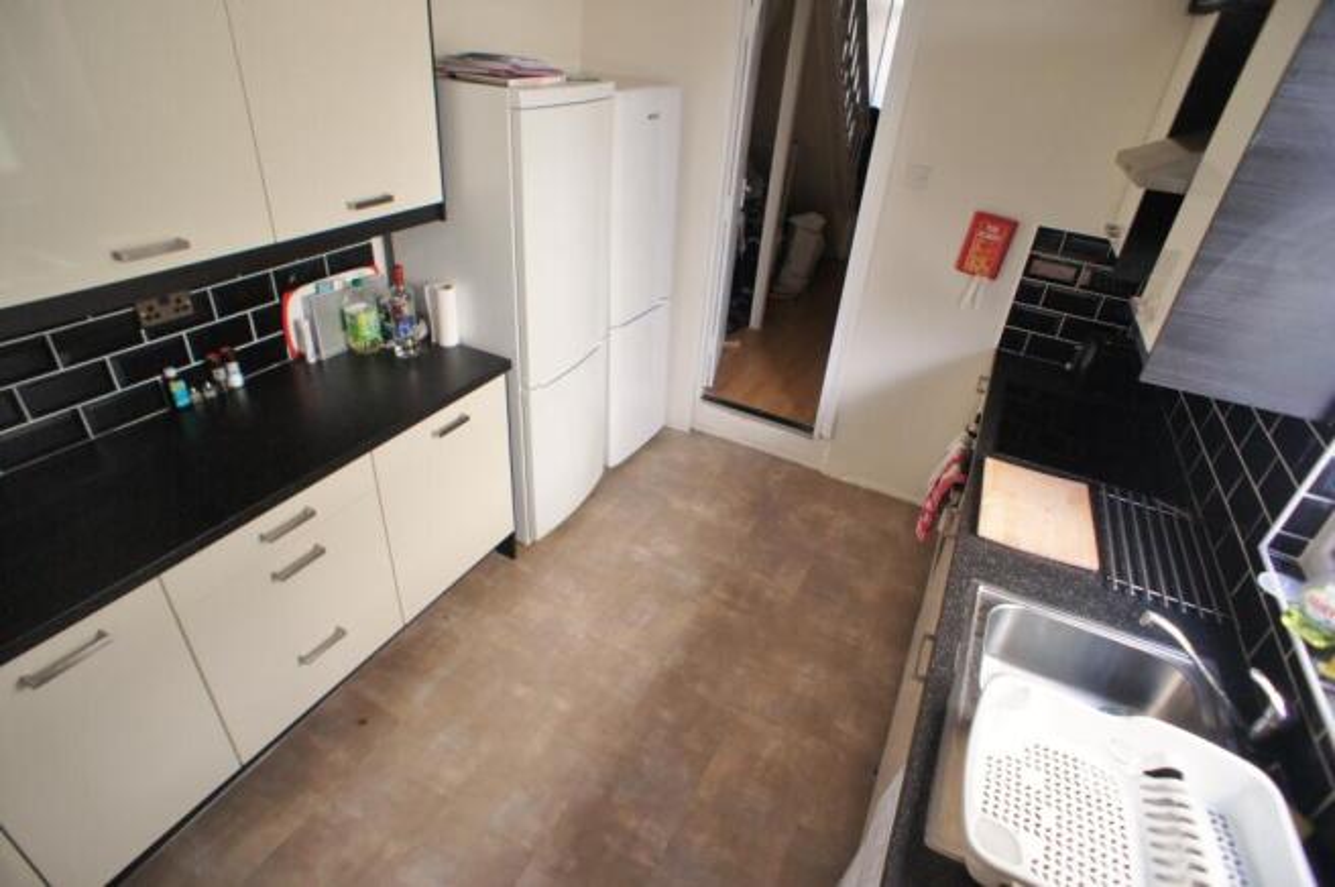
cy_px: 444
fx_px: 889
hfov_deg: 73.8
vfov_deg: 53.0
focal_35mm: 24
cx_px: 668
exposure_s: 1/125
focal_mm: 16
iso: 640
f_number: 3.2
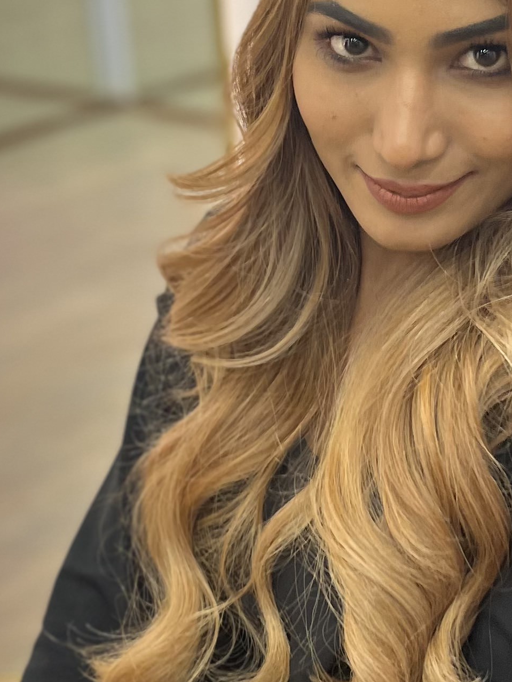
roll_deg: +2.8
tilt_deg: -24.4
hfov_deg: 18.0
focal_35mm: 82
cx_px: 326
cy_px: 367
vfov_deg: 23.8
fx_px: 1617
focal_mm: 5.1
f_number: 1.6
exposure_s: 1/100
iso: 80
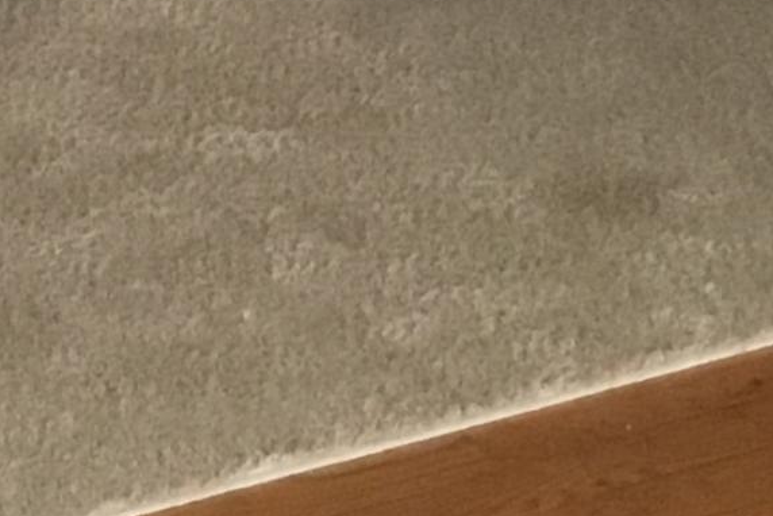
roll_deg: +1.0
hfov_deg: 11.8
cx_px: -246
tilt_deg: -7.2
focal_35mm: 169
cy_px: -986
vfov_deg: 7.3
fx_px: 3630
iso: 160
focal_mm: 3.3
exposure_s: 1/30
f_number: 2.4
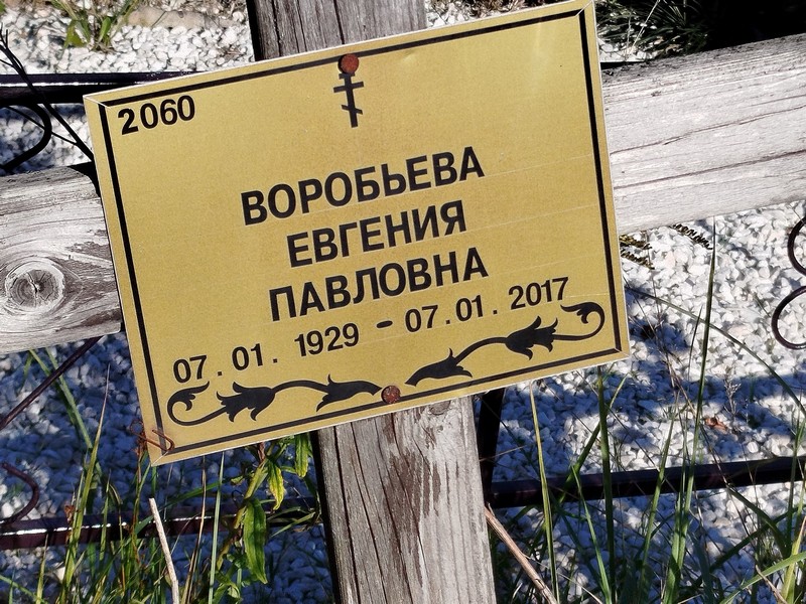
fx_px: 838
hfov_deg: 51.4
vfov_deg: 39.7
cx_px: 403
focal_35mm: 36
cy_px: 302
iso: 50
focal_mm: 5.31
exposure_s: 1/843
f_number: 1.7
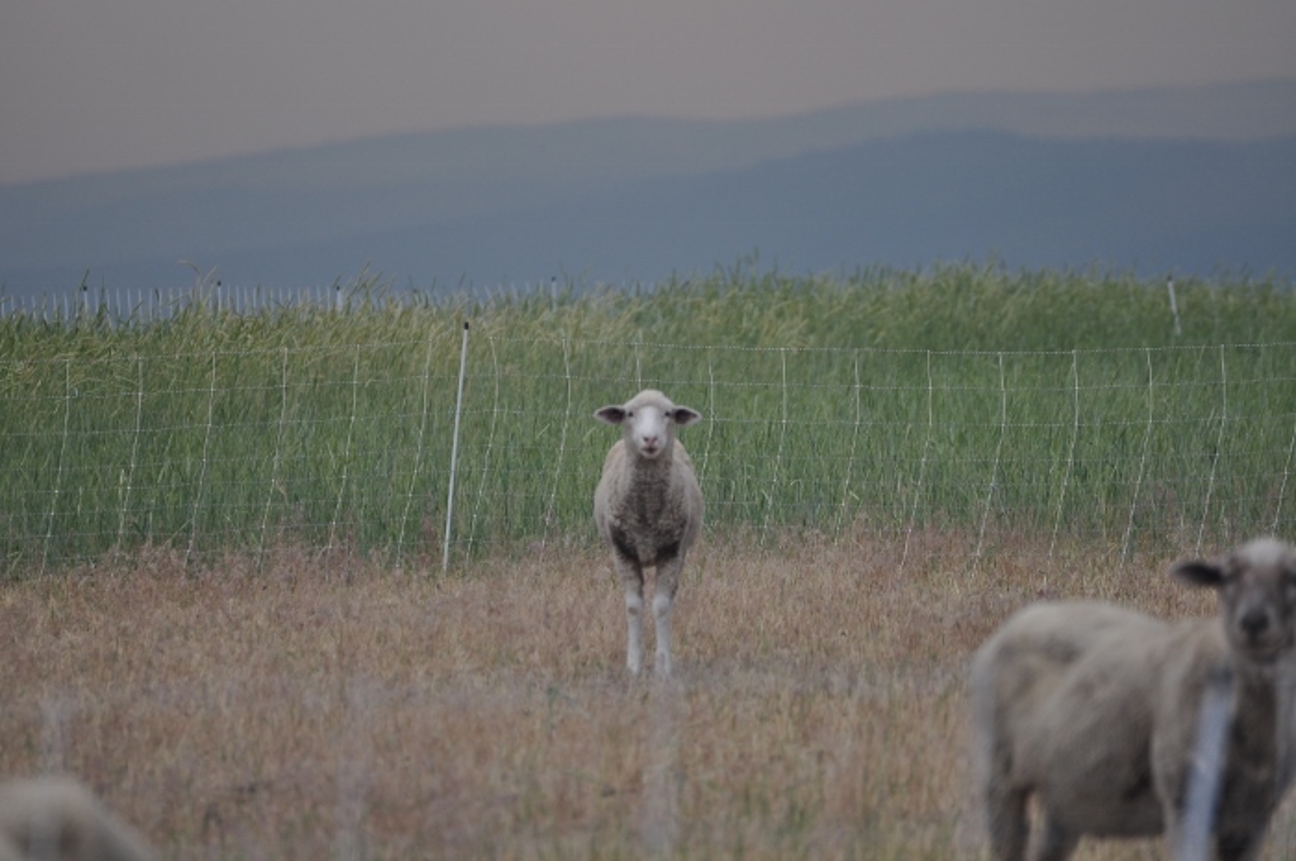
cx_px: 648
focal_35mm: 450
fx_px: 16181
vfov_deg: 3.0
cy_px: 430
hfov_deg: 4.6
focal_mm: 300
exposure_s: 1/200
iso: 200
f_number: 6.3
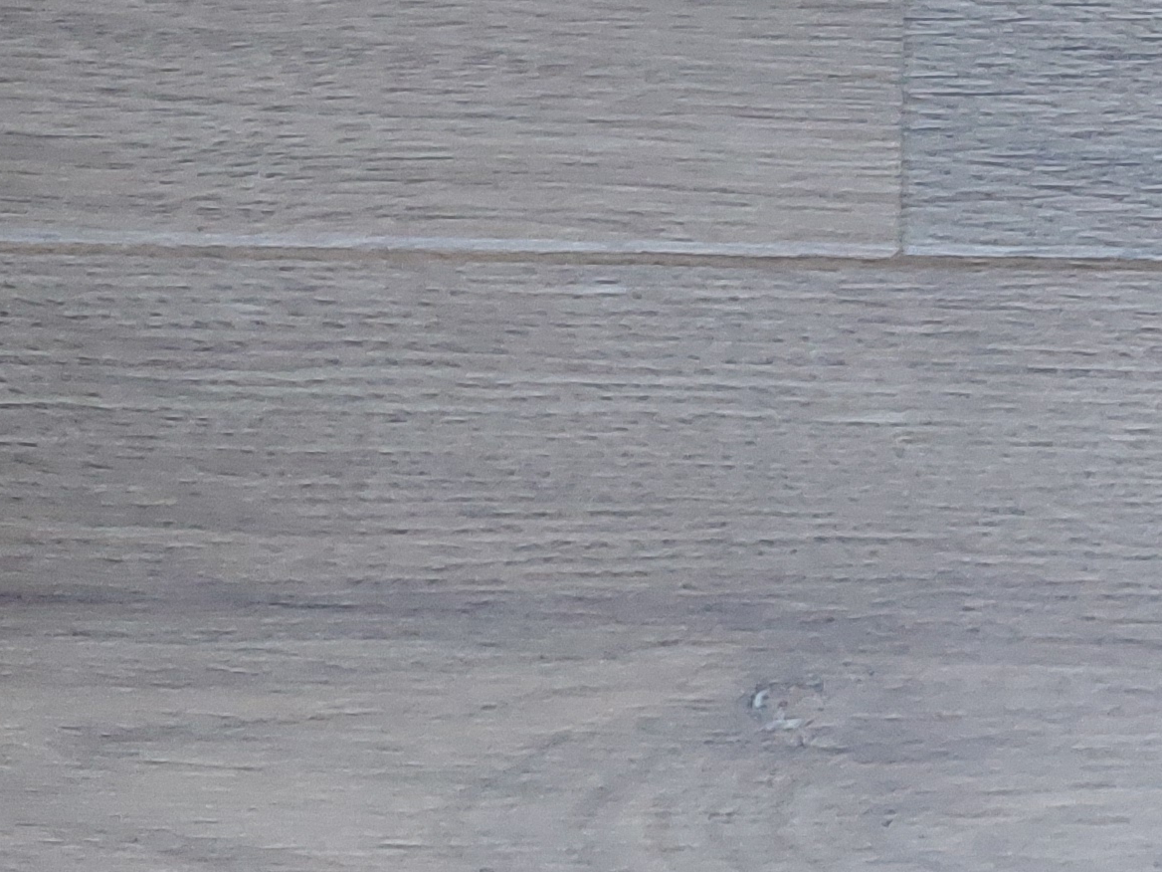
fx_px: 3323
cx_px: 2230
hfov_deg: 16.0
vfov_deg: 14.1
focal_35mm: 99
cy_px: -396
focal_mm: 5.23
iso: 400
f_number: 1.8
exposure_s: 1/50
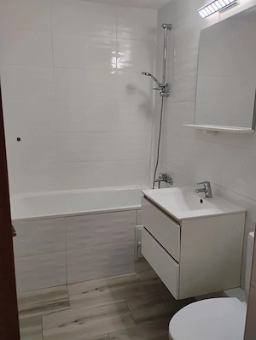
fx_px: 275
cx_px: 128
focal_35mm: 28
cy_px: 170
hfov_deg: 49.9
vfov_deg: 63.4
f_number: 1.8
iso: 497
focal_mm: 4.26
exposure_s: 1/50
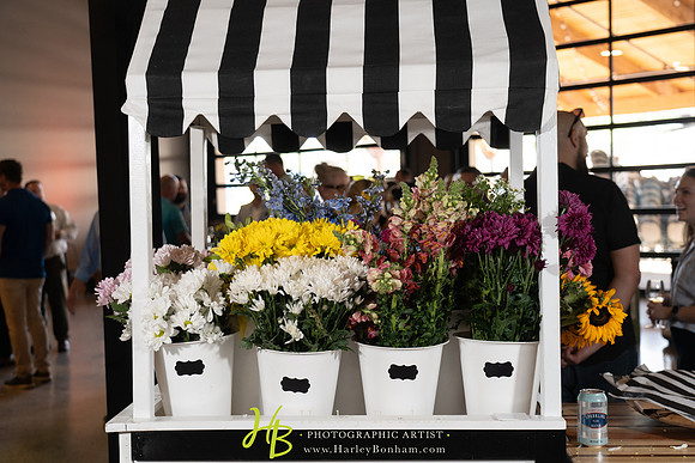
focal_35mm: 45
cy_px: 232
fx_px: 869
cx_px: 348
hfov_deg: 43.6
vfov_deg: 29.9
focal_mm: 45
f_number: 4
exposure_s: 1/125
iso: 1250
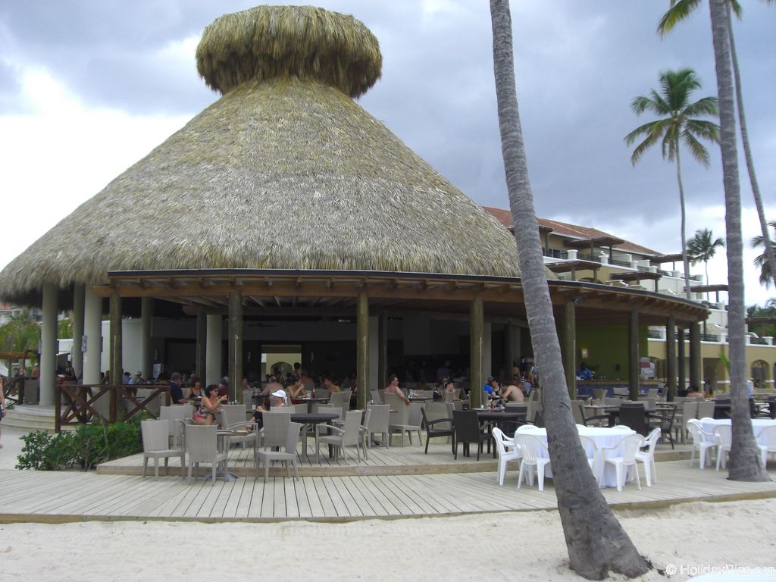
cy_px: 291
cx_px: 388
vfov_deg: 37.7
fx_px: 852
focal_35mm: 38
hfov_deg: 49.0
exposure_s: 1/100
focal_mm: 6.2
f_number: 8
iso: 100
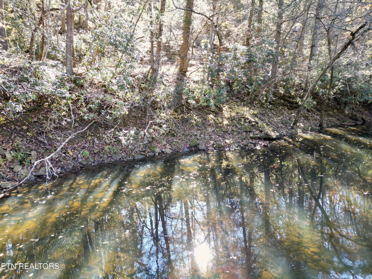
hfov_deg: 71.6
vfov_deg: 56.8
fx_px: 258
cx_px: 186
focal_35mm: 24
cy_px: 140
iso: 100
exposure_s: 1/80
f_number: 1.7
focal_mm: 6.72
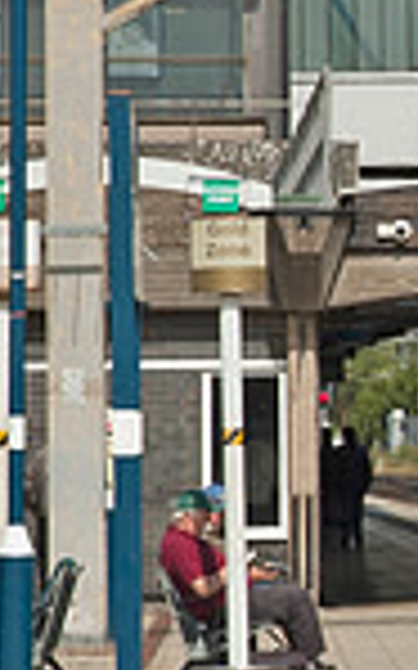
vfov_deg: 6.8
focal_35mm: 310
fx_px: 5656
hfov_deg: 4.1
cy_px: 232
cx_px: 1267
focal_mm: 52
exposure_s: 1/320
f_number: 9
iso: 200
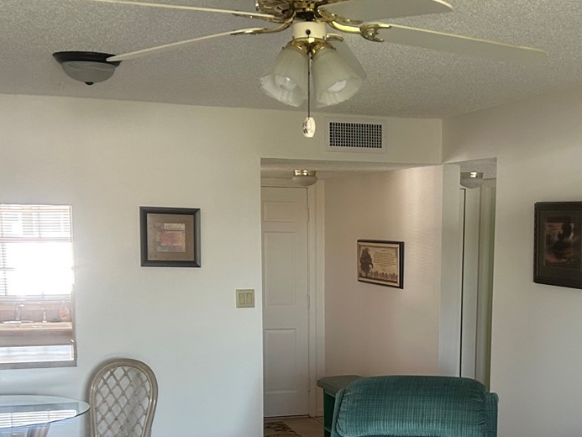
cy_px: 387
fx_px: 1009
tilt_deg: -9.3
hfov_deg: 31.9
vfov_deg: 23.8
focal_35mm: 60
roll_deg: -0.2
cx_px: 395
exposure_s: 1/60
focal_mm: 5.7
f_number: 1.5
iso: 200
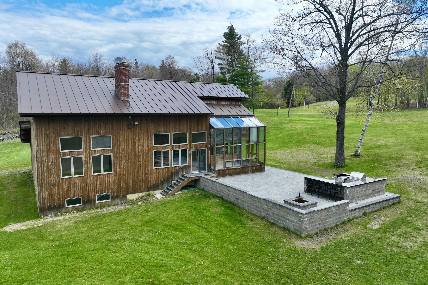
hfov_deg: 71.5
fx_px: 297
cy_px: 140
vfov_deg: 51.3
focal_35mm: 25
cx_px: 214
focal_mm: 12.29
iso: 230
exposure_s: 1/2000
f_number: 2.8
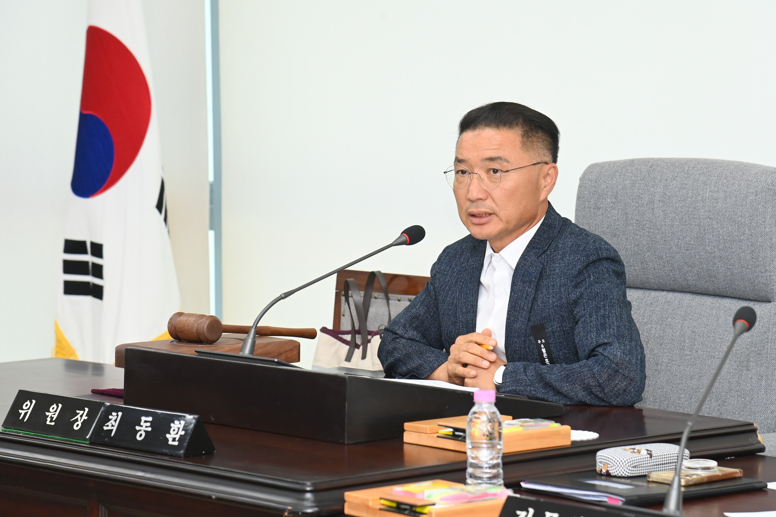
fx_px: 2586
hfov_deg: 17.1
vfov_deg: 11.4
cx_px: 388
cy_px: 258
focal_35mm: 120
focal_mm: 120
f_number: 6.3
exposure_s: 1/250
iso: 2500
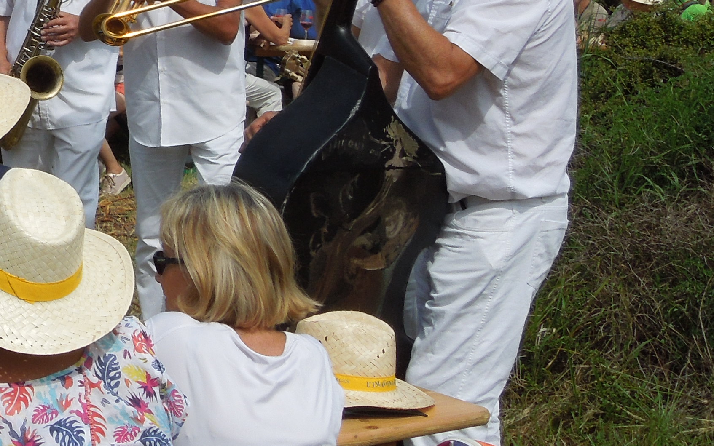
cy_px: 61
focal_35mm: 124
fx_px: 2413
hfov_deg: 16.1
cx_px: -182
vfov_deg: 10.5
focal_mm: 7.8
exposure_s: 1/1250
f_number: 3.9
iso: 100
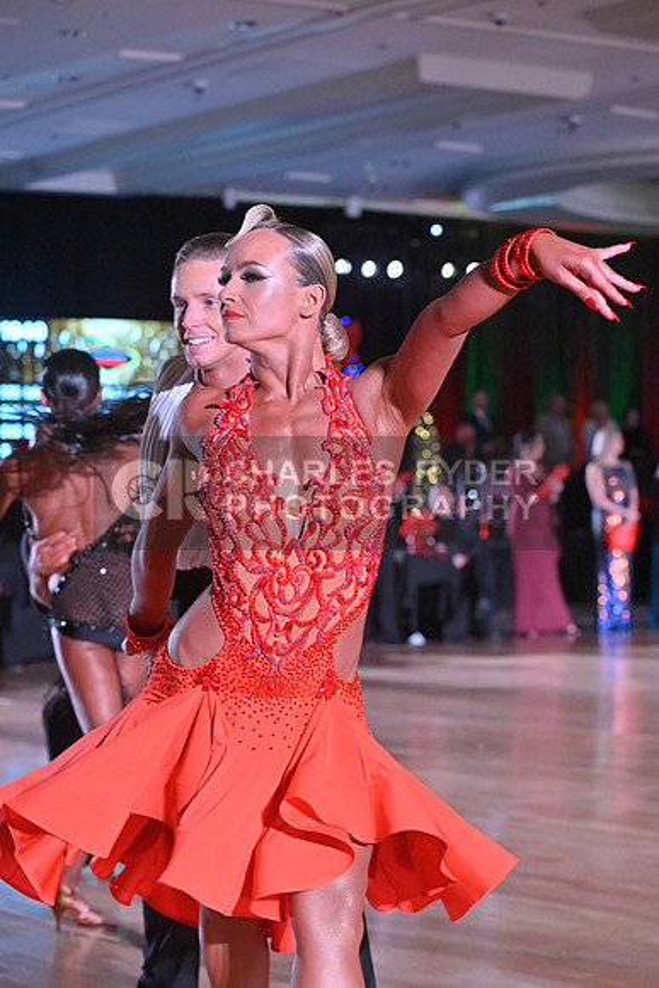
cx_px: 330
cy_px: 494
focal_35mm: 85
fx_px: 2332
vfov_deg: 23.9
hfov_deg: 16.1
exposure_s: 1/400
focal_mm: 85
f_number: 5.6
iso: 6400
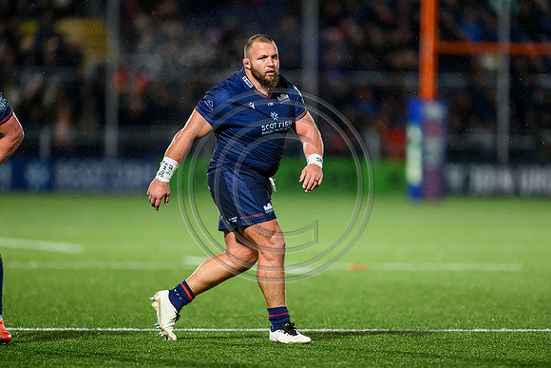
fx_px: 6123
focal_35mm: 400
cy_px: 184
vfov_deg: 3.4
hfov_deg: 5.2
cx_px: 276
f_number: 3.2
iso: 8000
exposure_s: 1/2000
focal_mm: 400
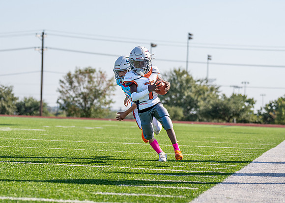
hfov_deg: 14.2
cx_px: 115
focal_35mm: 142
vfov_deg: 10.1
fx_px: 1146
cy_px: 98
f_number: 2.8
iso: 100
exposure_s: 1/1600
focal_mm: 78
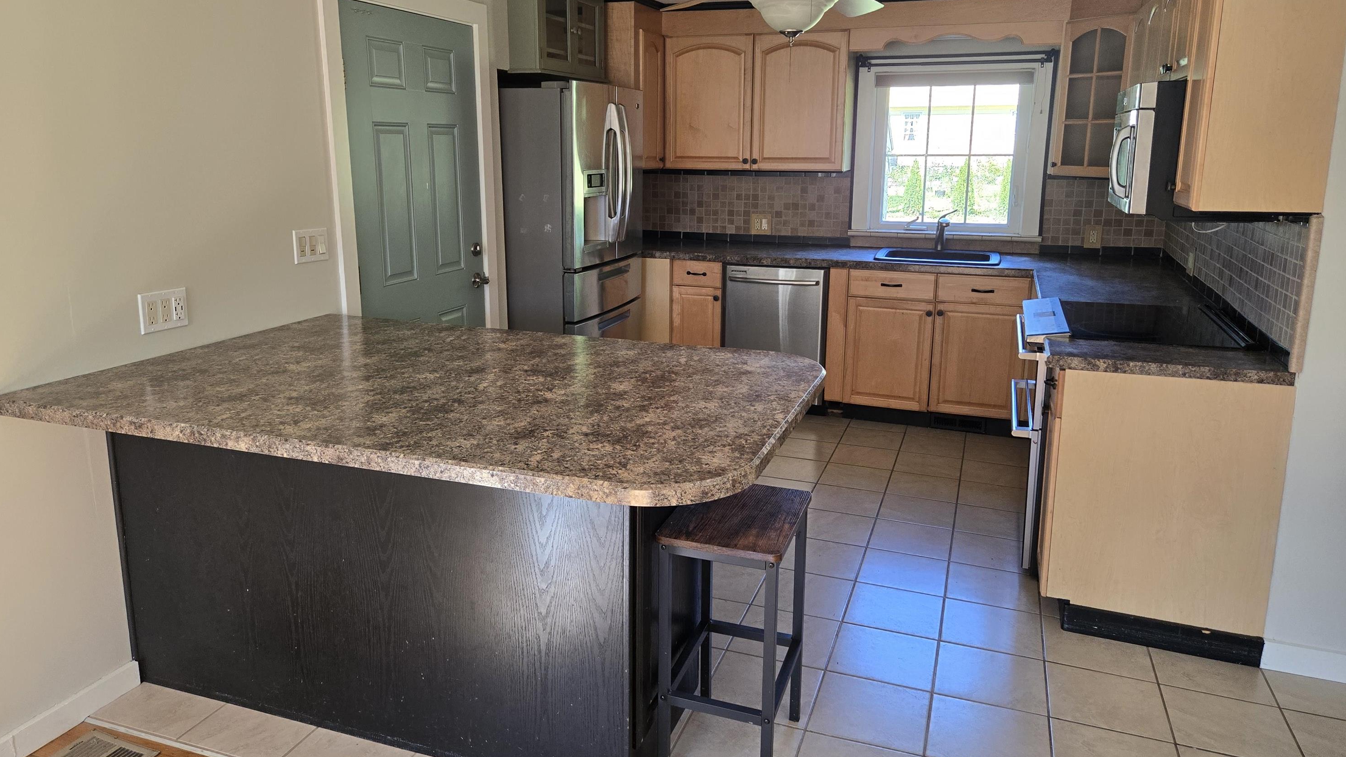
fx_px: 928
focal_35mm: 26
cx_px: 671
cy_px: 309
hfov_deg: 71.9
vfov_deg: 44.2
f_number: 1.8
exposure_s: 1/180
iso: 160
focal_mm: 5.4
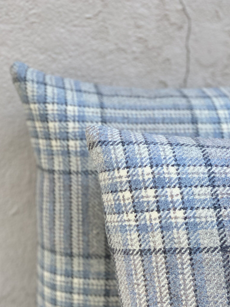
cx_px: 114
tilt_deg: -22.2
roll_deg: -3.7
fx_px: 576
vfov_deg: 29.7
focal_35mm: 65
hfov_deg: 22.6
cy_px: 190
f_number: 2
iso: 200
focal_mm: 6
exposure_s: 1/122
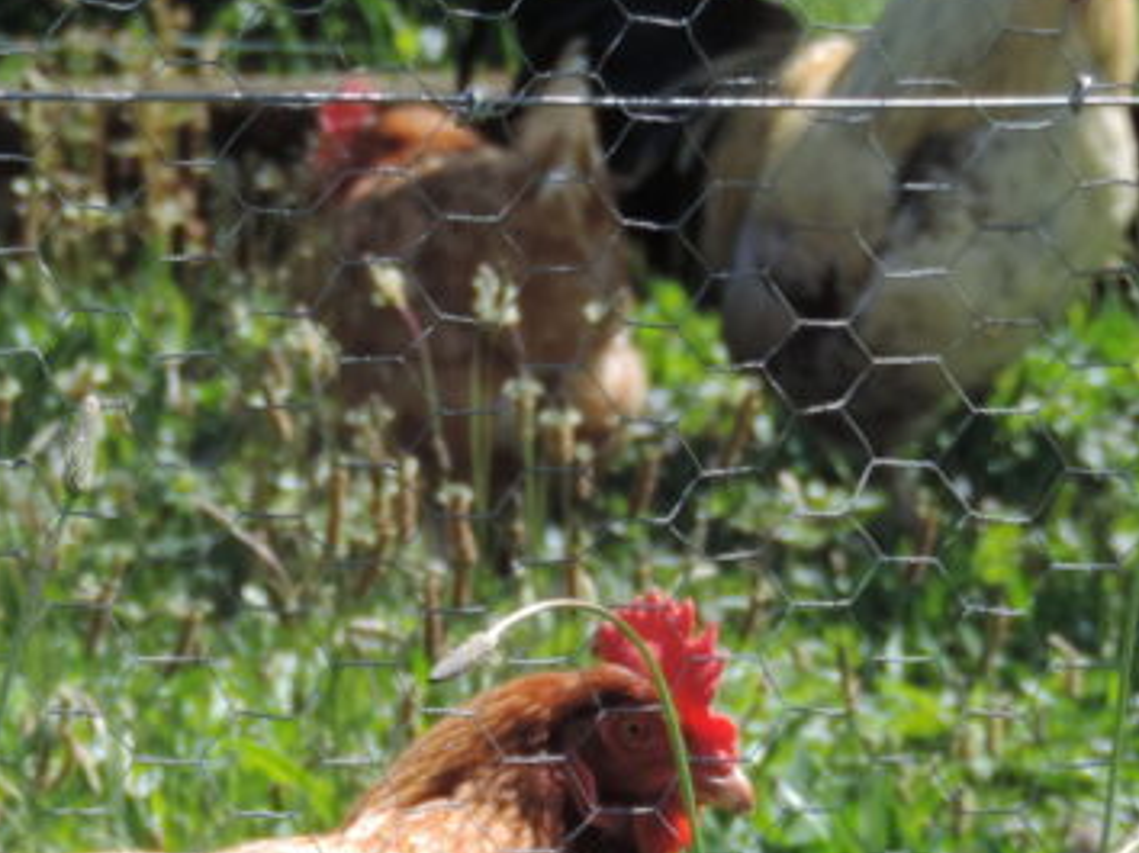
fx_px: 16178
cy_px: 956
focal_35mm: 492
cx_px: -145
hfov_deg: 4.0
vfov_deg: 3.0
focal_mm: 30.3
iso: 80
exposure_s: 1/250
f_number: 4.5
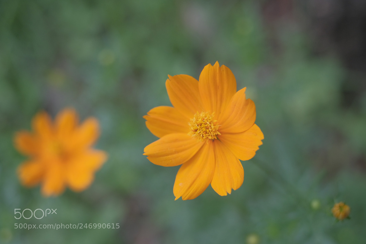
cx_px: 183
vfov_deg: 25.5
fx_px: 539
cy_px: 122
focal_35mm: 53
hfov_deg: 37.5
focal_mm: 35
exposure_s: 1/640
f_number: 2.8
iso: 800
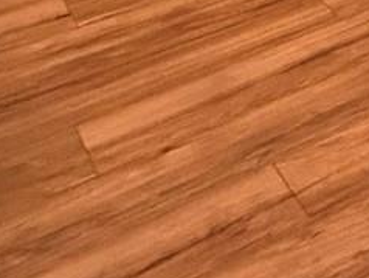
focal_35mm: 94
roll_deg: -0.8
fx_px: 1003
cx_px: 985
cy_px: -346
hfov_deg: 12.9
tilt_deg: -12.9
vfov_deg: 12.8
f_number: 2.2
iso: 640
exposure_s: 1/60
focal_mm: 2.22
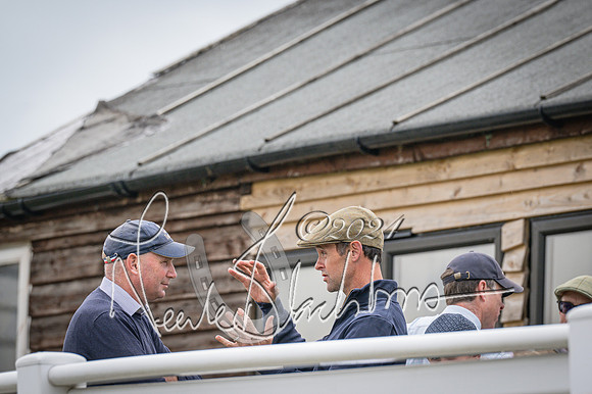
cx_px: 296
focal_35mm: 300
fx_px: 4930
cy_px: 197
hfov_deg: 6.9
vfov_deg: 4.6
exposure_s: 1/1000
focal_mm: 200
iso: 400
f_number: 5
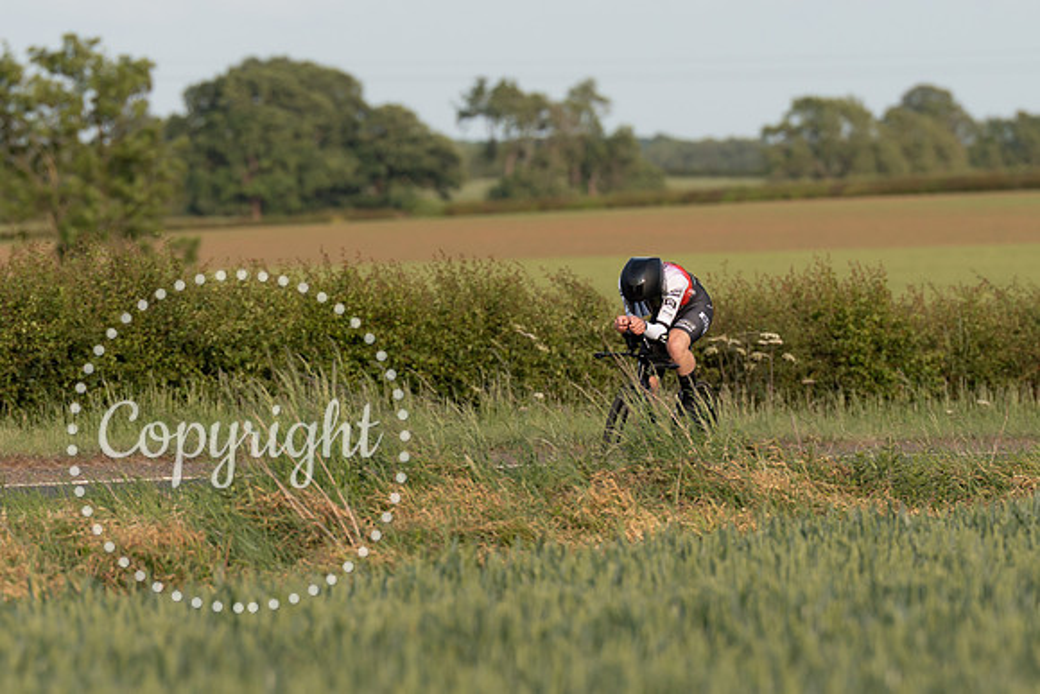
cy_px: 432
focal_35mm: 438
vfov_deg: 3.1
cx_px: 694
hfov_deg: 4.7
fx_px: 12660
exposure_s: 1/640
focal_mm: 200
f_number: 4
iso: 125
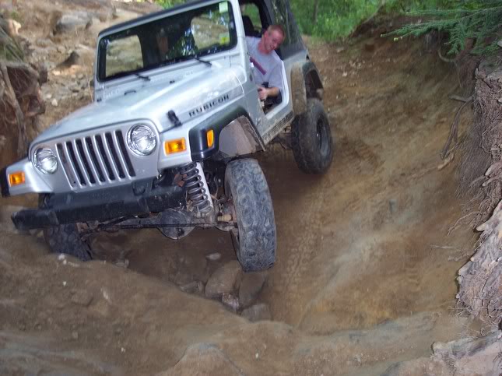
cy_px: 188
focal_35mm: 38
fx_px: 551
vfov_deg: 37.7
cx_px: 251
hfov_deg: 49.0
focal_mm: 8
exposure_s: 1/30
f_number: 2.8
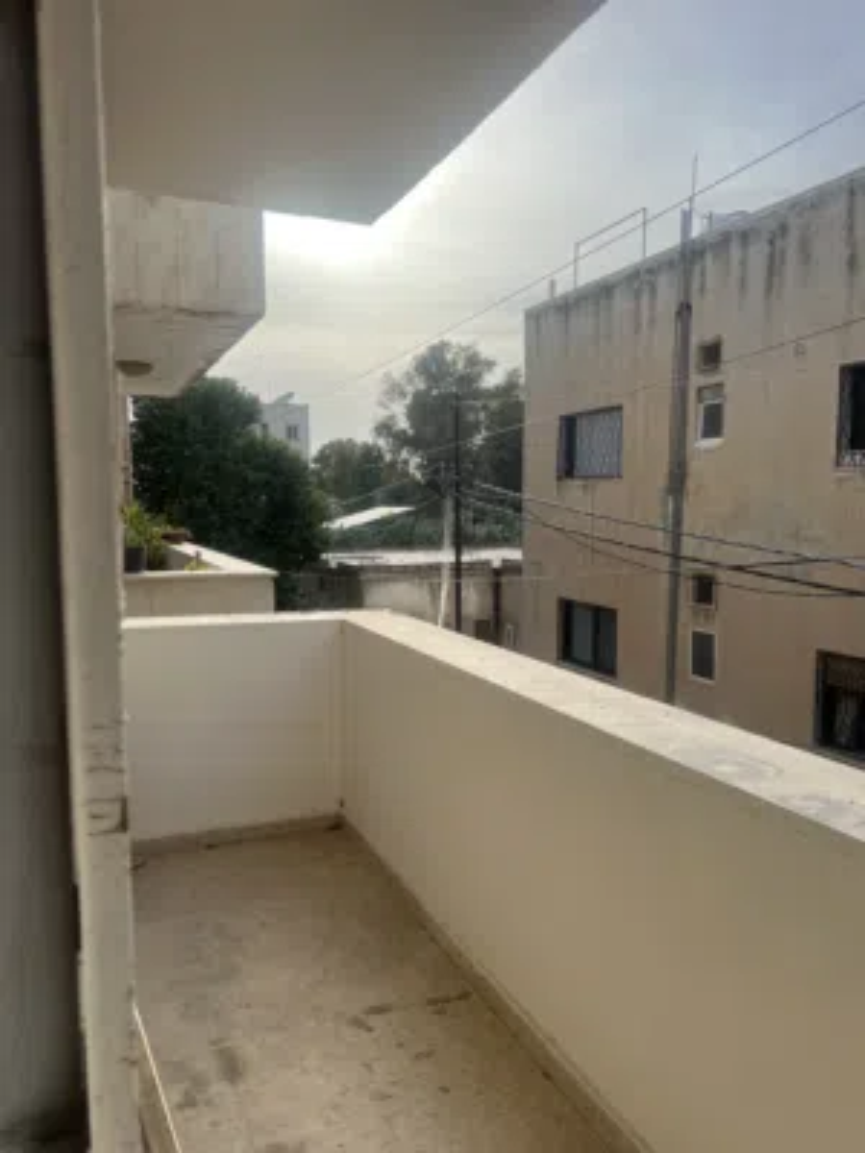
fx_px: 866
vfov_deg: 67.3
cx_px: 432
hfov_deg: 53.1
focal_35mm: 26
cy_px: 576
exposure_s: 1/3257
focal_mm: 5.7
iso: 50
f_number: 1.5
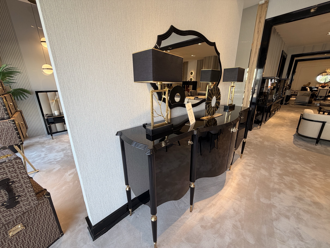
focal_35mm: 14
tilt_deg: -18.8
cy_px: 124
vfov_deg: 85.7
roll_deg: +0.2
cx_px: 165
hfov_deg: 102.1
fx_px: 133
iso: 64
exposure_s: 1/100
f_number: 2.2
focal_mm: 2.22
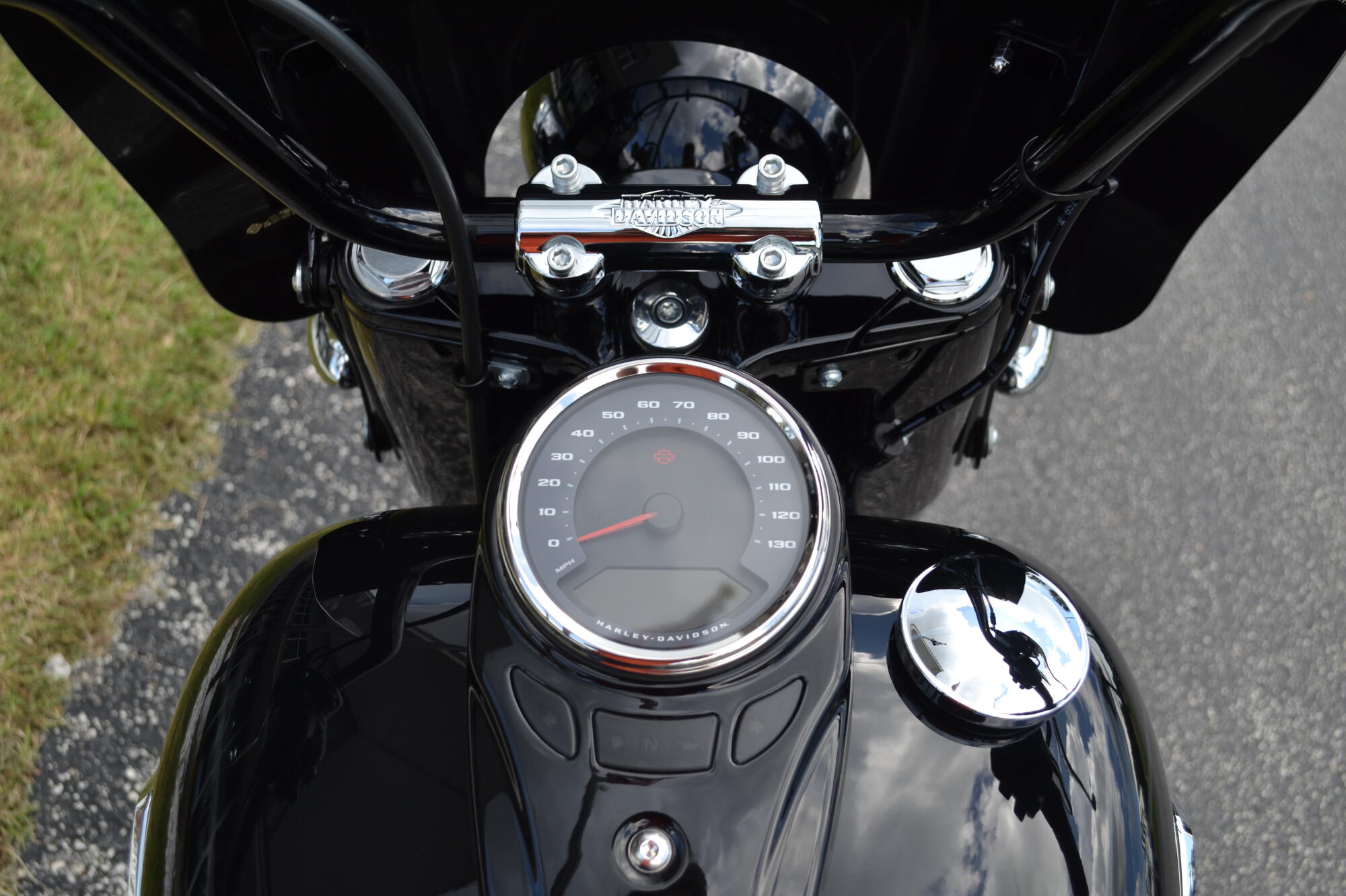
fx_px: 1570
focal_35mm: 42
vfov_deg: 31.9
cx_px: 673
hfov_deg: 46.4
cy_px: 448
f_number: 5.6
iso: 100
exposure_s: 1/125
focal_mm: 28
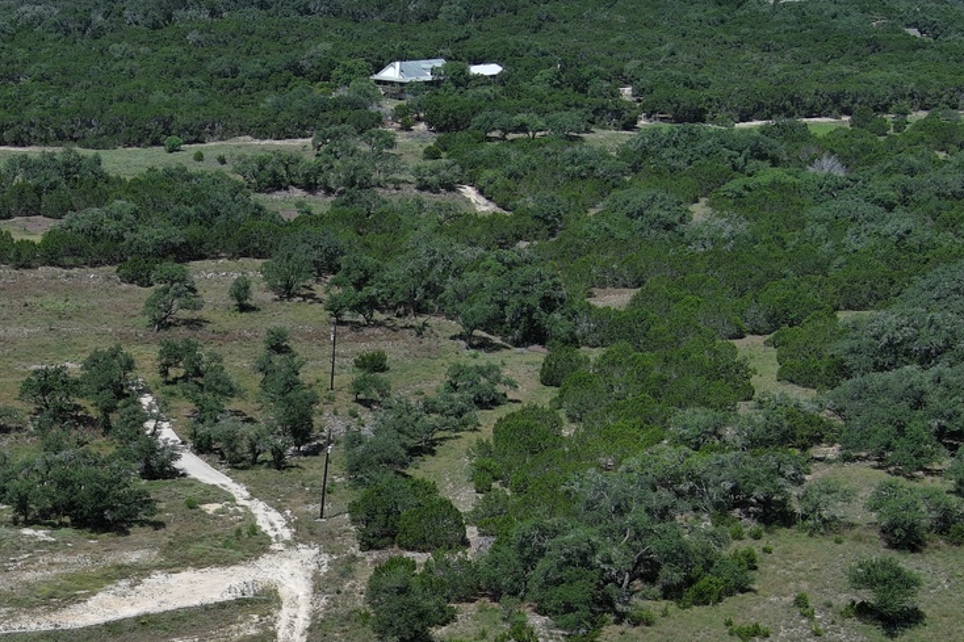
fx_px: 1713
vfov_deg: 20.7
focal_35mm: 64
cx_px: -7
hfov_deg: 29.3
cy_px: 589
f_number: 2.8
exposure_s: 1/1992
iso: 100
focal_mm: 10.57
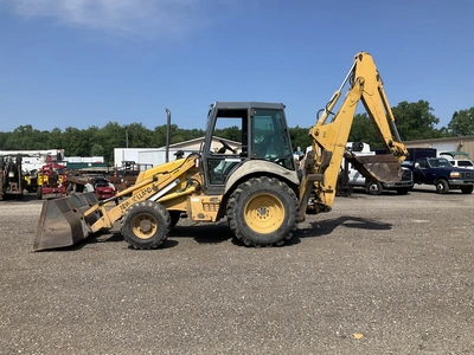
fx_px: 397
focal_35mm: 29
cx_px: 237
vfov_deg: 48.2
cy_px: 178
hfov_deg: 61.7
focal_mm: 3
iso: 25
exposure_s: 1/2427
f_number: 1.8
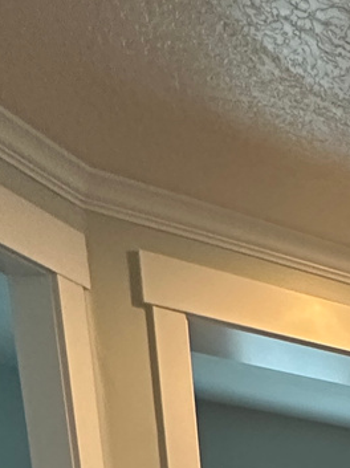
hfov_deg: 18.2
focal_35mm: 61
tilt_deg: -14.2
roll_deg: -2.9
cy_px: 847
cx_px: 651
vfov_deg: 21.1
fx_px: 824
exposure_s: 1/60
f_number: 2.2
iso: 500
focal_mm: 2.22
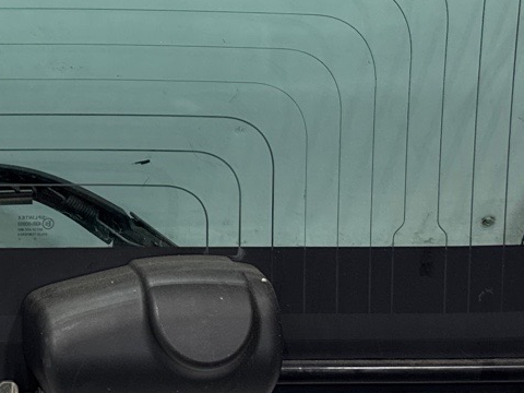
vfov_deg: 15.1
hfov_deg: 19.8
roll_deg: -2.4
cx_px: 2
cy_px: -3
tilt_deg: -35.5
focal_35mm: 96
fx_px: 1453
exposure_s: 1/100
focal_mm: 6.76
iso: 64
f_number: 1.78
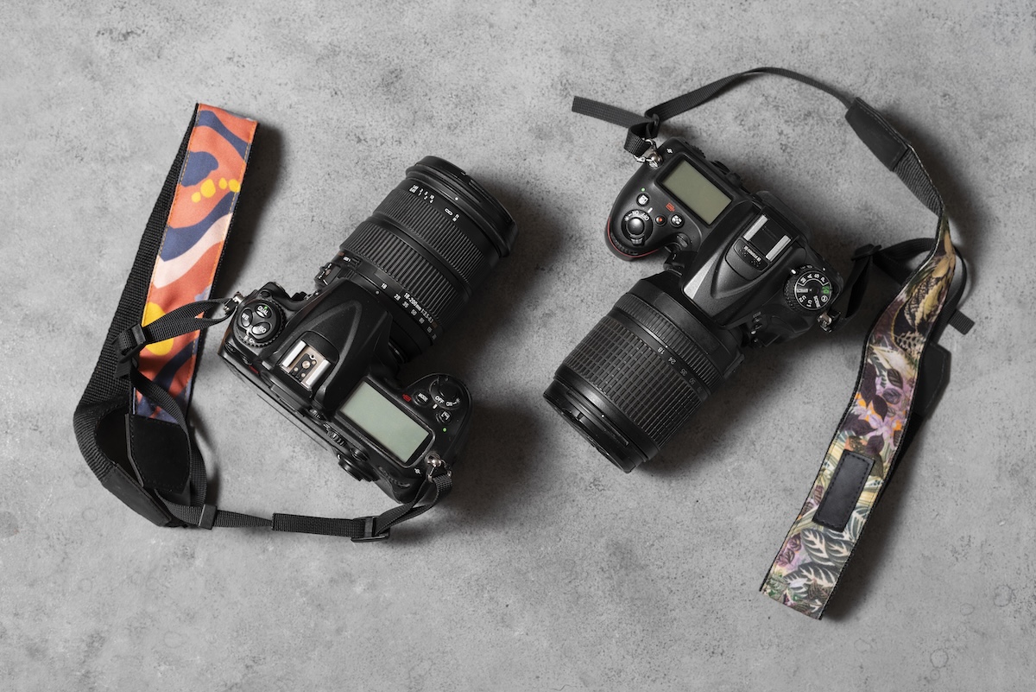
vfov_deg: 27.0
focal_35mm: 50
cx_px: 518
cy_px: 346
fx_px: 1439
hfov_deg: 39.6
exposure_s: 1/125
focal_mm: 50
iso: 250
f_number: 8
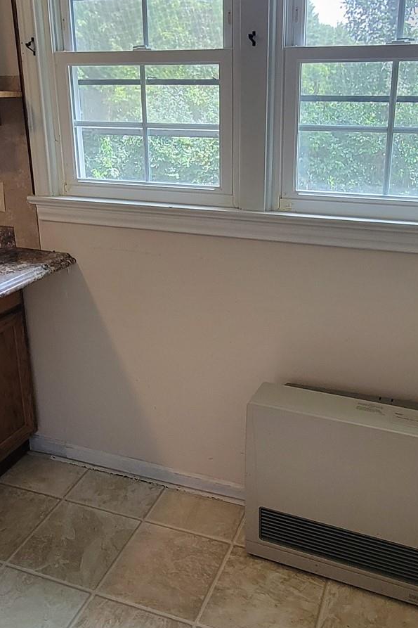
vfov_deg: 60.2
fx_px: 540
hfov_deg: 42.3
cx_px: 224
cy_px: 281
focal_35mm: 31
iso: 200
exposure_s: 1/60
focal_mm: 2.2
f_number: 2.2
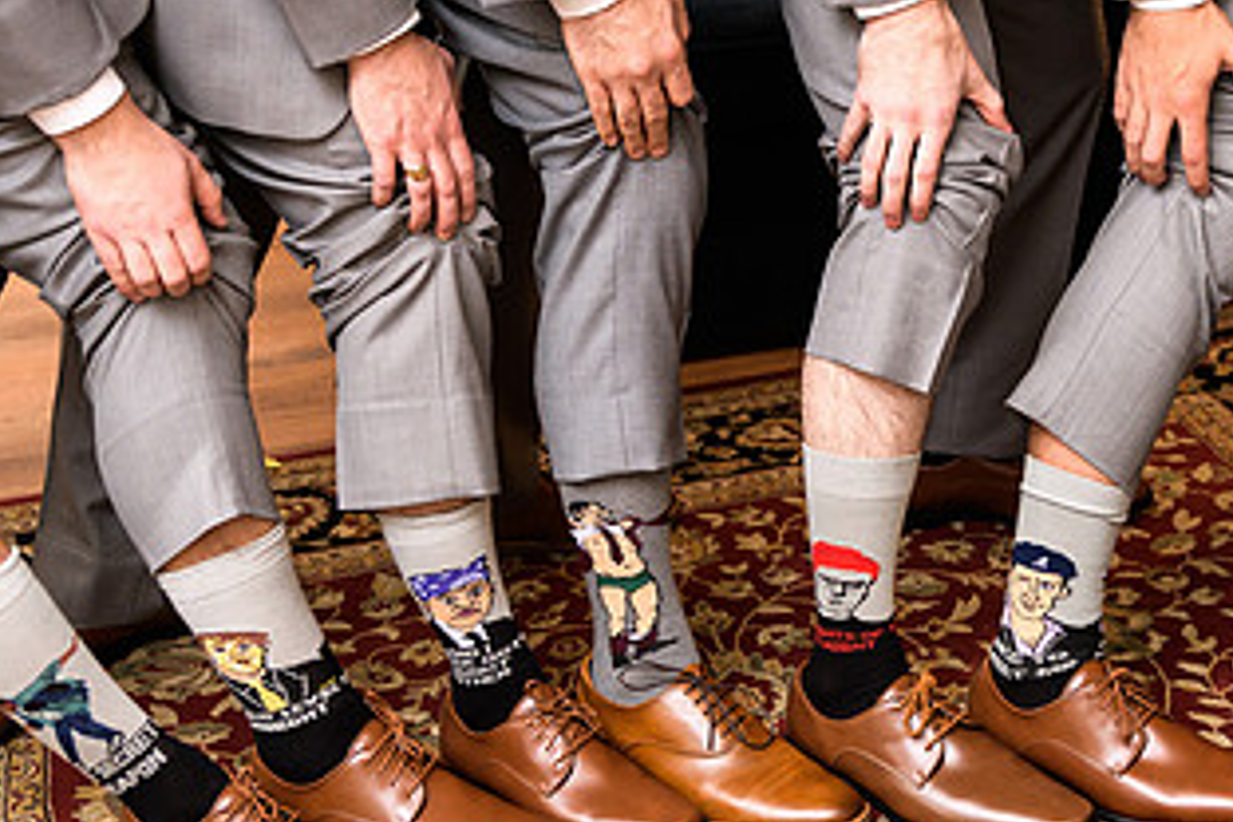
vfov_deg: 20.3
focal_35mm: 67
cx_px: 790
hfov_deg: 29.9
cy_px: 476
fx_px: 2295
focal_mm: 36
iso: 400
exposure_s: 1/100
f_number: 2.8
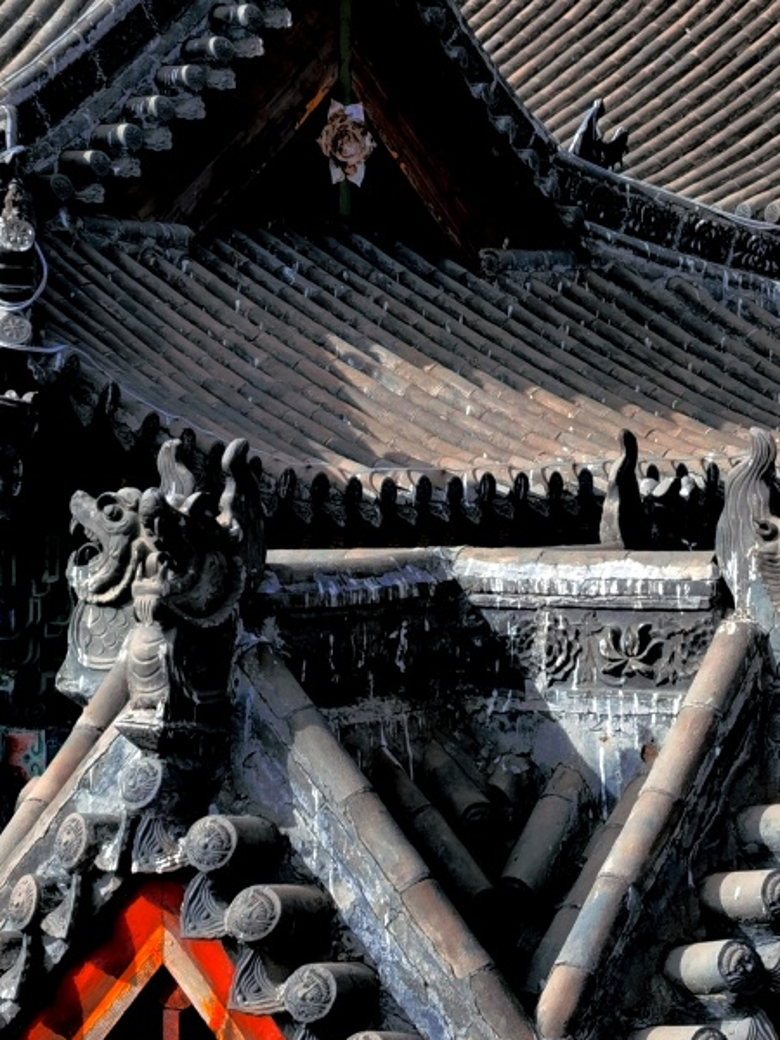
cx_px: 445
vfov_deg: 15.9
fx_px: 3725
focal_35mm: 124
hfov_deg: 11.9
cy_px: 433
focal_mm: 5.56
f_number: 1.6
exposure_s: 1/2500
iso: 50
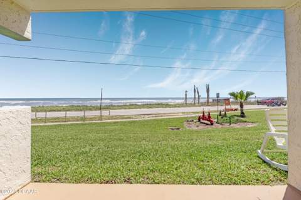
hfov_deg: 95.0
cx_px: 150
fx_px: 138
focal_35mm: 16
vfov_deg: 71.9
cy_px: 100
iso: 250
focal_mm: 11
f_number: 9
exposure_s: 1/4000
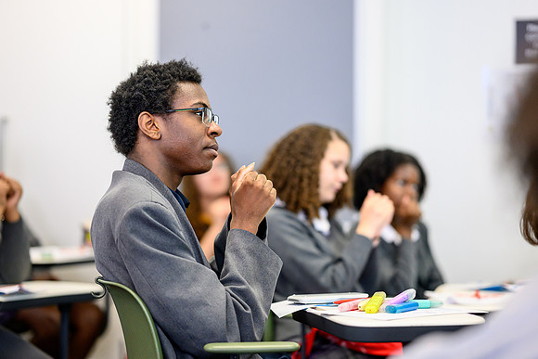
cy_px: 180
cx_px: 269
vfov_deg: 15.9
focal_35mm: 86
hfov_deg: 23.7
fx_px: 1282
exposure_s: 1/640
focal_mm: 85
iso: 2800
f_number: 1.8
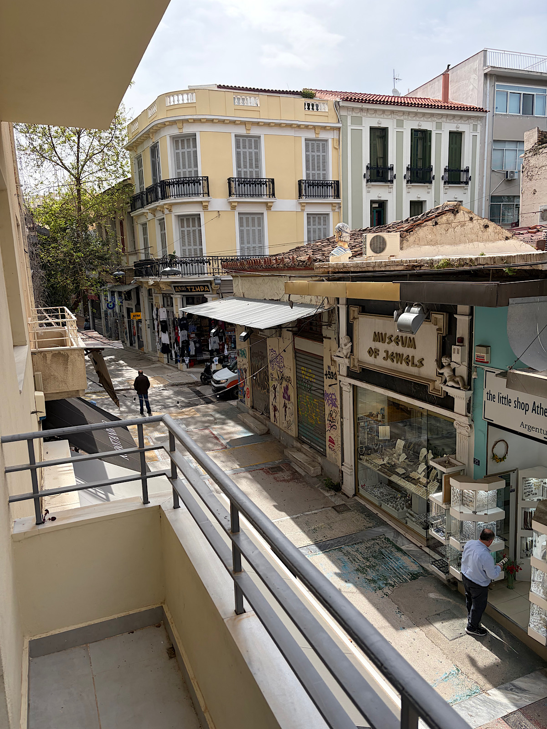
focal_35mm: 26
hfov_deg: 53.1
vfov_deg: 67.3
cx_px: 274
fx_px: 548
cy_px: 364
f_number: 1.6
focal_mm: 5.96
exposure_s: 1/2865
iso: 64
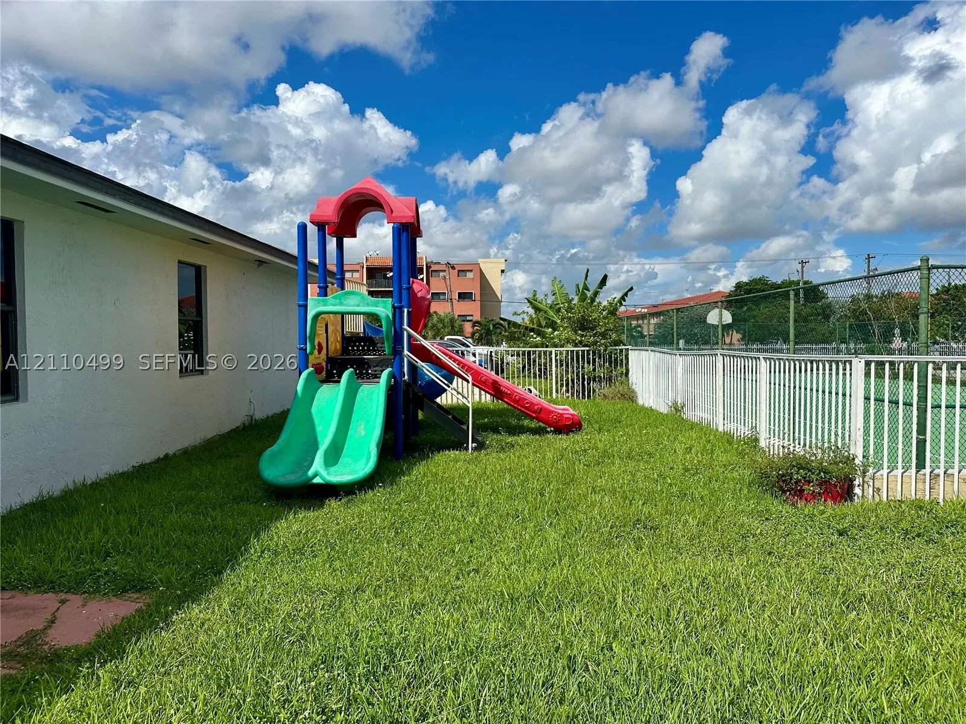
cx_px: 483
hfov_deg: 71.6
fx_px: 670
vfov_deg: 56.8
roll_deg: +0.6
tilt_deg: -1.5
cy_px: 362
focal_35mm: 24
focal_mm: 6.86
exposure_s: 1/8929
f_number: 1.78
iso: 80
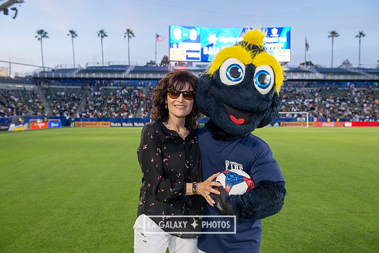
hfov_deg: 58.7
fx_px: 337
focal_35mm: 32
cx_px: 190
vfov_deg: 41.1
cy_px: 126
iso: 250
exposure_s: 1/60
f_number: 5
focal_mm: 32
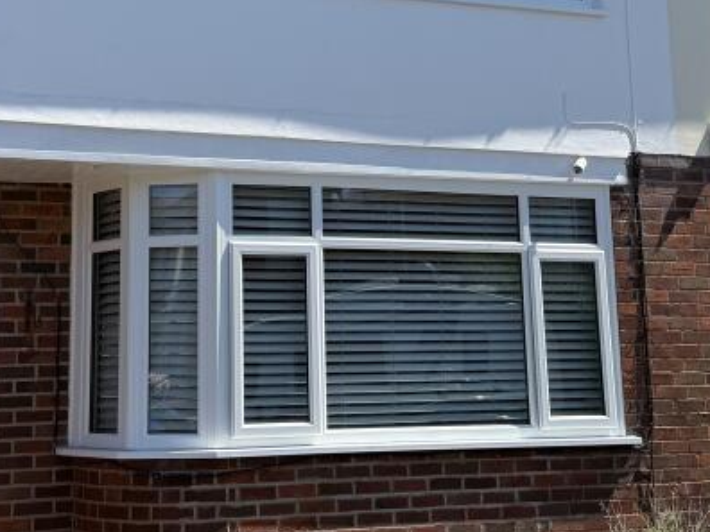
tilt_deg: +9.2
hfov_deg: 31.1
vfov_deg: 23.4
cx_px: 294
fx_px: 1272
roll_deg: +1.9
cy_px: 140
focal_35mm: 62
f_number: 1.78
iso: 80
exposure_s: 1/3584
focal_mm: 6.76
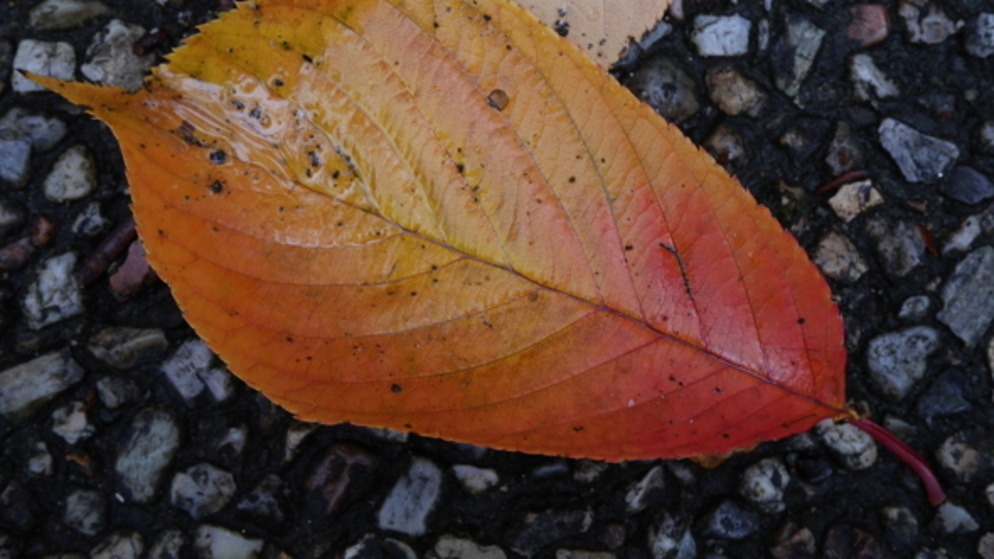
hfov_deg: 29.7
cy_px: 186
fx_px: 1872
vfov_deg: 17.0
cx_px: 499
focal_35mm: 71
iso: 800
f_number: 5.6
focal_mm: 32
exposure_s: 1/80
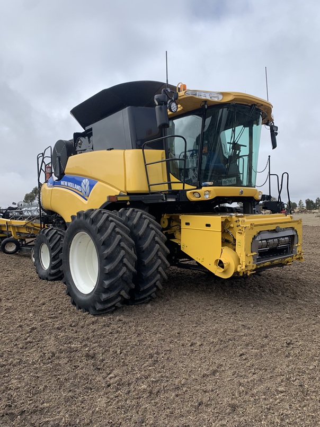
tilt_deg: -1.6
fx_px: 321
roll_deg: +1.7
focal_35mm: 26
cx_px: 160
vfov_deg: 67.3
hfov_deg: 53.0
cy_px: 214
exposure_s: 1/2545
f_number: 1.8
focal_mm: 4.25
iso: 25
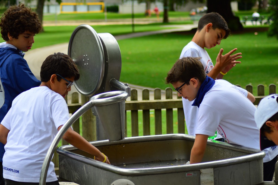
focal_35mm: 105
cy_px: 92
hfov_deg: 19.5
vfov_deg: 13.0
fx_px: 810
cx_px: 139
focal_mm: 70
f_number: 4
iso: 200
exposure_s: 1/640
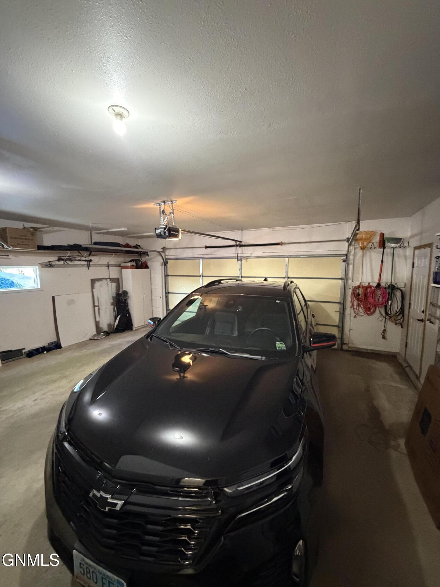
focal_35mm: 14
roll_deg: +0.0
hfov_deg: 85.7
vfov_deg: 102.1
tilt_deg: -6.8
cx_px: 220
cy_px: 294
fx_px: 237
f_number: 2.2
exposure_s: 1/40
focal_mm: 2.22
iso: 1000
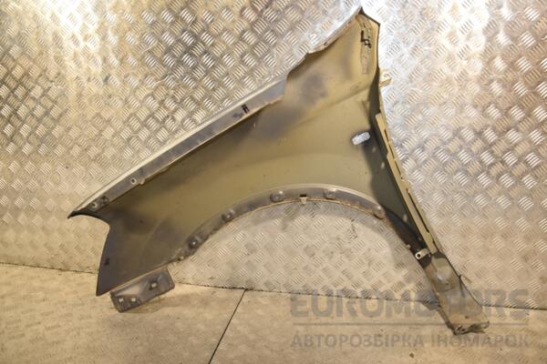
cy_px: 182
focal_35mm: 27
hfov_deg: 67.4
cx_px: 274
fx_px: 410
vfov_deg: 47.9
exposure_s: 1/200
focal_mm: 18
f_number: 5
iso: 800
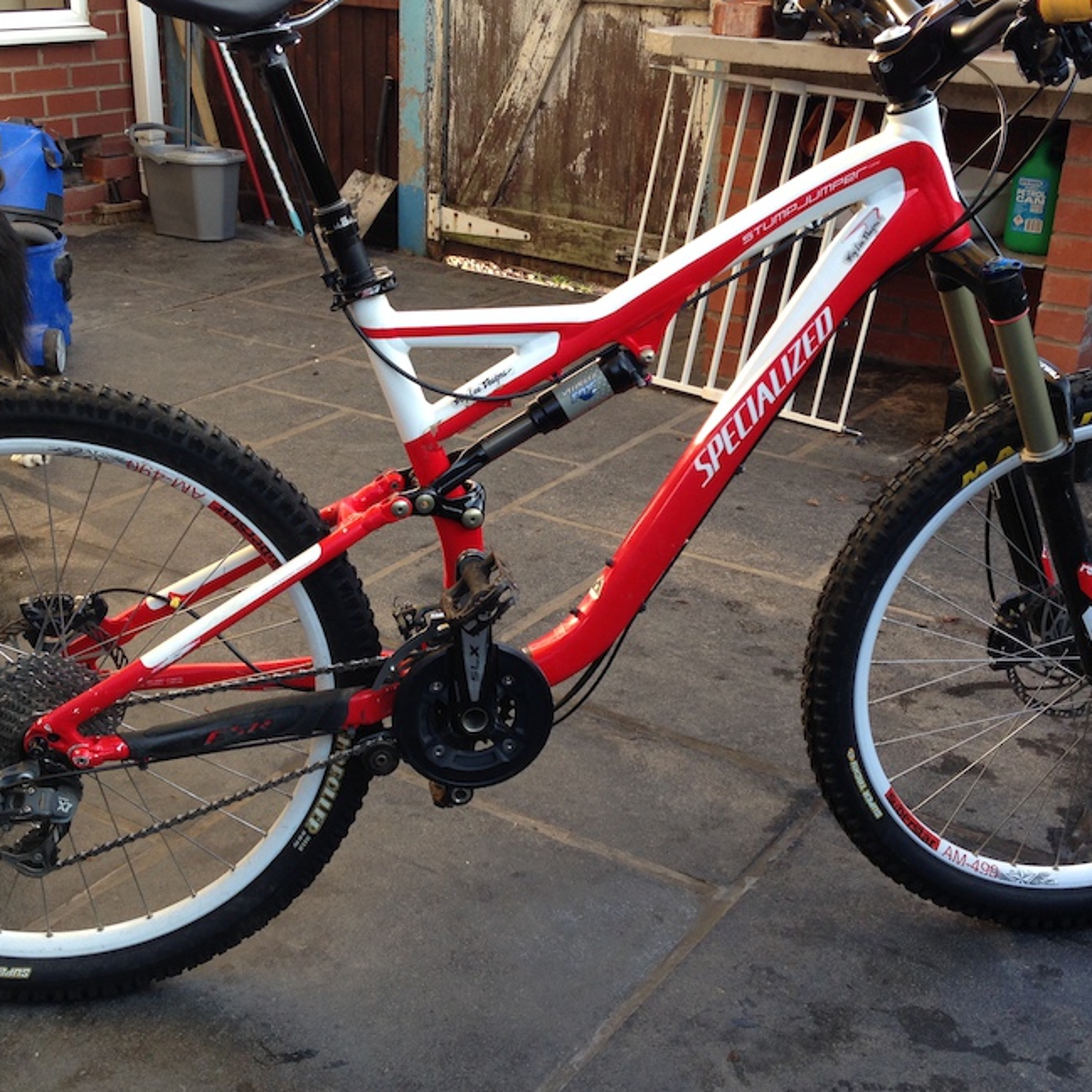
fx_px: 1642
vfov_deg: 36.8
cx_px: 537
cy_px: 575
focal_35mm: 46
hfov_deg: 36.8
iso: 50
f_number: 2.4
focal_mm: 4.12
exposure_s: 1/125
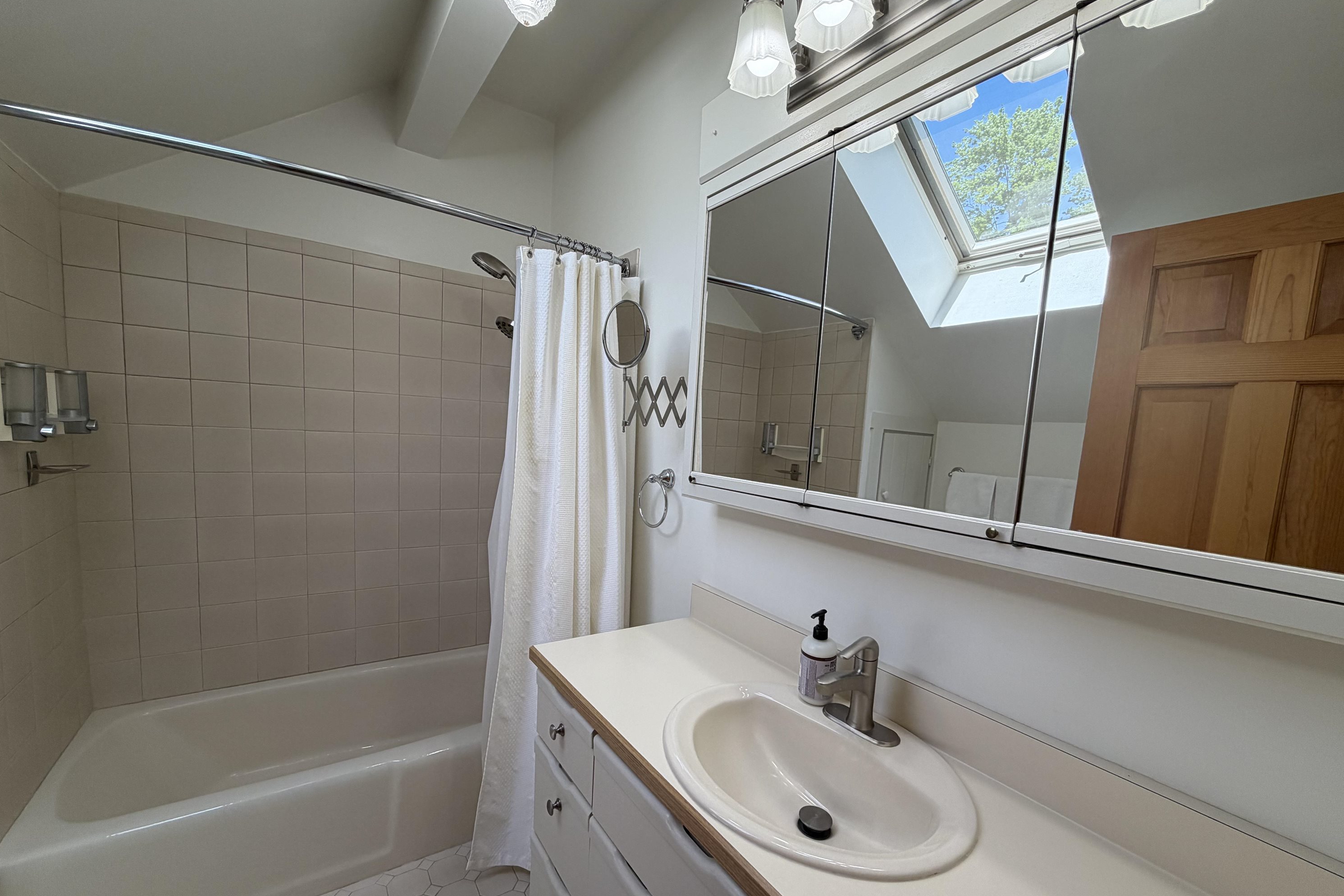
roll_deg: -3.1
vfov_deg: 77.2
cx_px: 681
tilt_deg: -7.0
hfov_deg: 100.4
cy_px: 485
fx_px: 560
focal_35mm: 15
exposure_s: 1/143
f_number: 2.2
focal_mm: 2.22
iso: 64
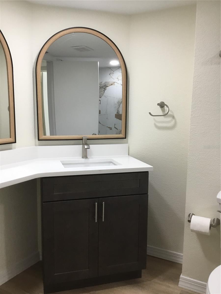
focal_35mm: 31
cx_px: 110
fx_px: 264
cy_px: 147
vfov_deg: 58.4
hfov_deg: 45.4
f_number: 2.4
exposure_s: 1/30
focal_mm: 3.3
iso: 40
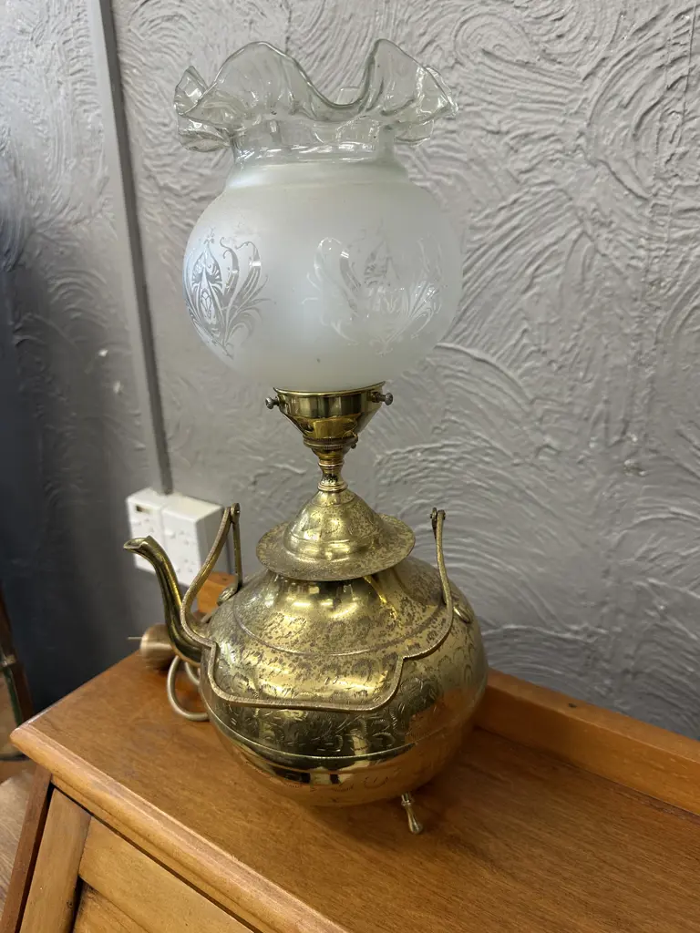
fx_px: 647
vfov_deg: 71.6
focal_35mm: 24
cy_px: 466
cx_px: 350
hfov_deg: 56.8
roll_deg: +2.0
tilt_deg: -20.1
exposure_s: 1/50
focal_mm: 6.86
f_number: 1.78
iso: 125
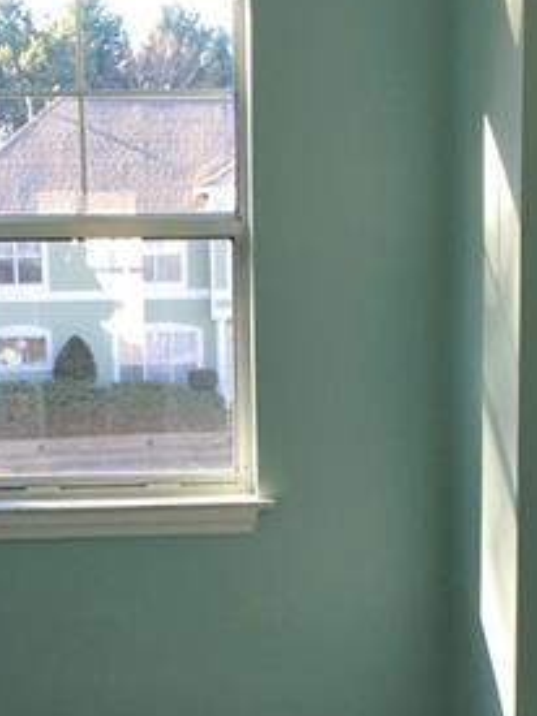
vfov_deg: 24.0
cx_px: 261
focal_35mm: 81
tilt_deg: -8.1
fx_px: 1677
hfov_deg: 18.2
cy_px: 508
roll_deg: +0.0
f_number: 2.2
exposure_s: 1/60
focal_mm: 4.15
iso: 25
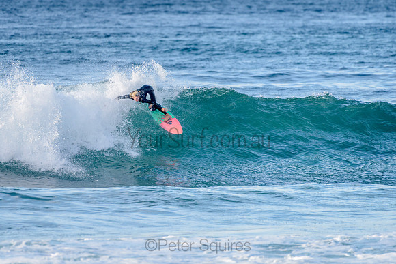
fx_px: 6744
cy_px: 117
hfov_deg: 3.4
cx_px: 156
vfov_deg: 2.2
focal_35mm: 613
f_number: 5.6
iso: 360
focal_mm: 500
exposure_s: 1/1250
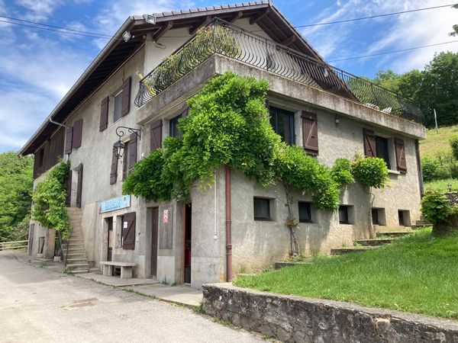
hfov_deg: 63.4
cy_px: 172
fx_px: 370
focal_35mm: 28
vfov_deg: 49.7
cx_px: 229
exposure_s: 1/666
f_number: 1.8
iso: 20
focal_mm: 3.99
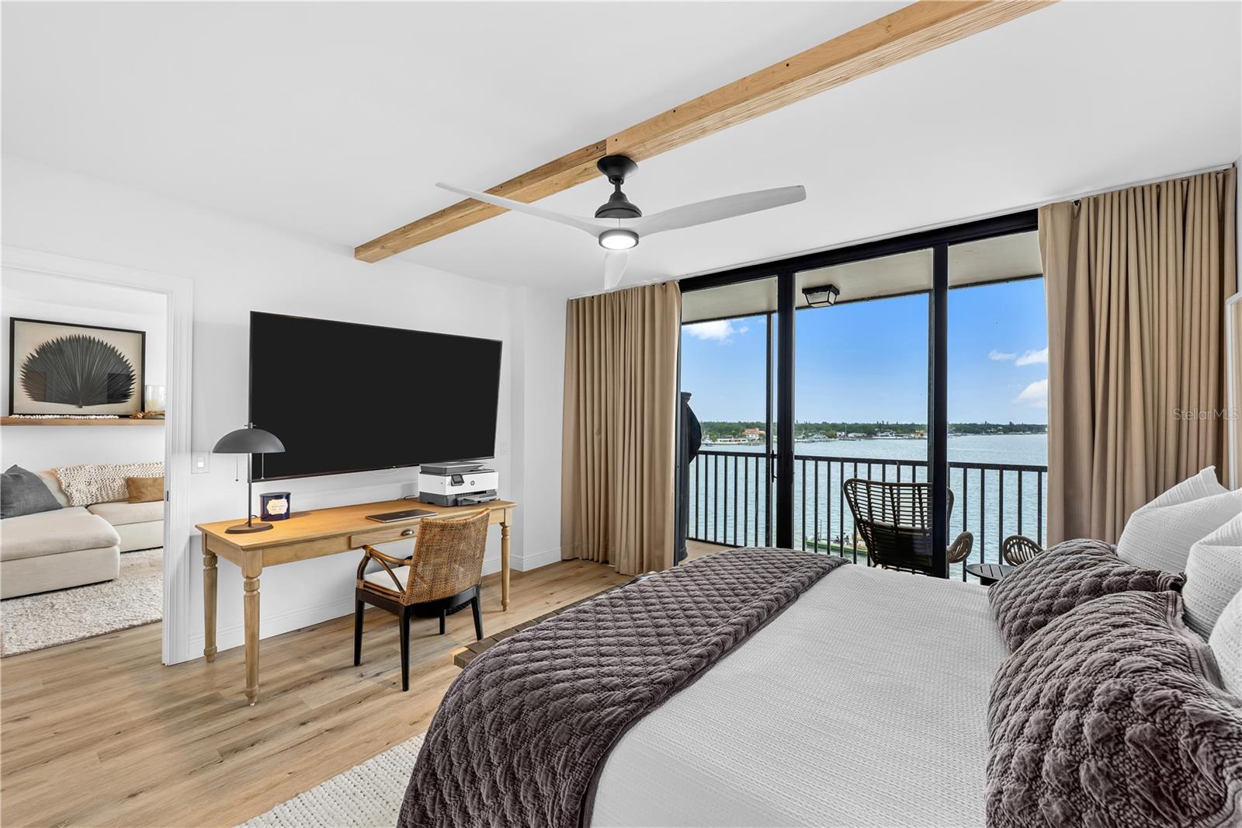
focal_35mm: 14
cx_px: 621
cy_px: 414
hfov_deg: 104.3
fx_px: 483
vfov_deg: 81.2
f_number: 10
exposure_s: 1/4
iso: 100
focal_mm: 14
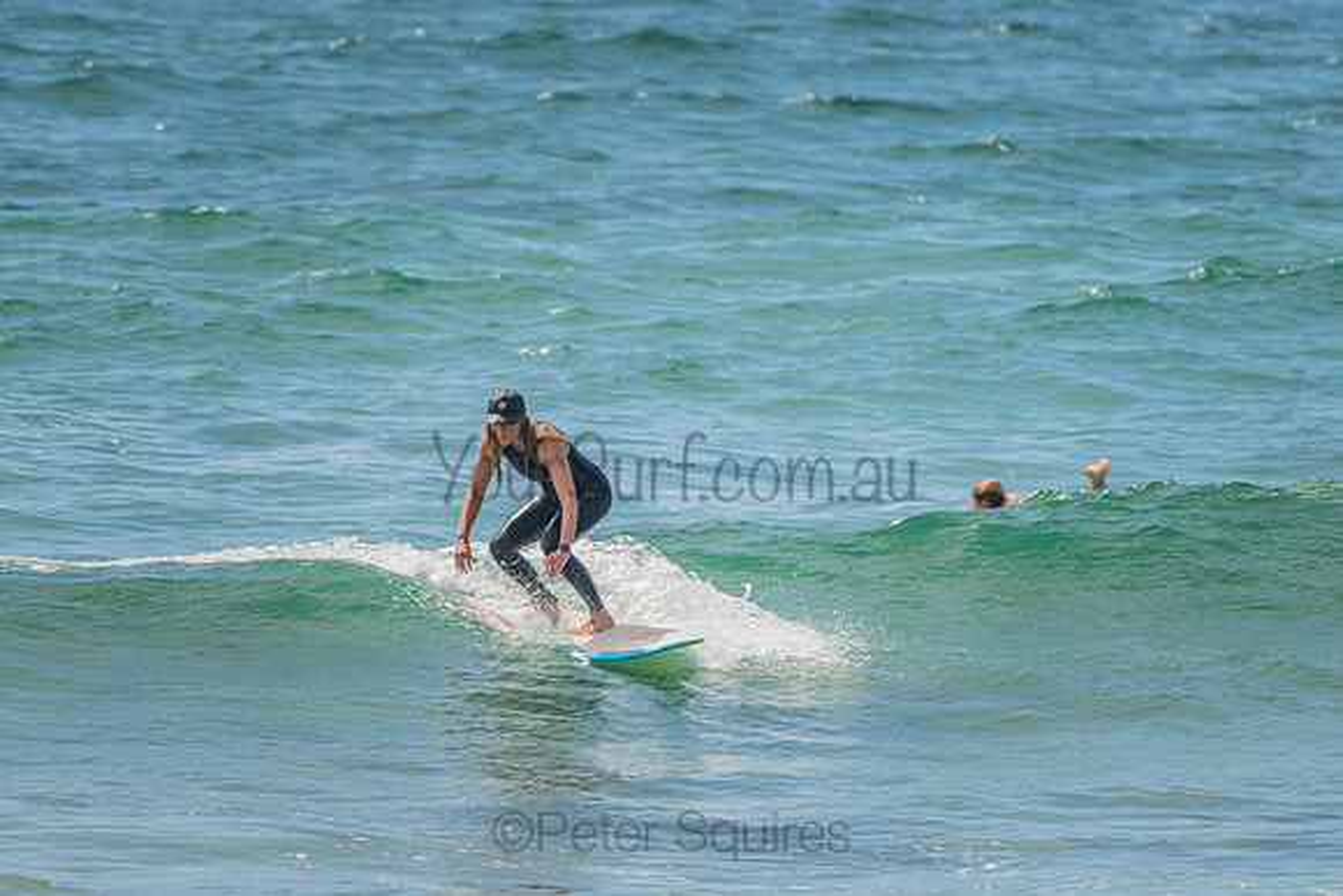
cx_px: 519
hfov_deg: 3.4
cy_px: 492
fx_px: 22886
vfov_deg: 2.2
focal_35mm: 613
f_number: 5.6
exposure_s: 1/125
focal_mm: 500
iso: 450
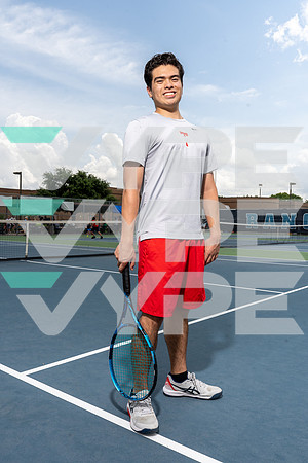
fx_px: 411
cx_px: 154
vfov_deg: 58.7
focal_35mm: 32
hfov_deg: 41.1
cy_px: 232
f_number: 11
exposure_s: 1/250
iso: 100
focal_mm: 32
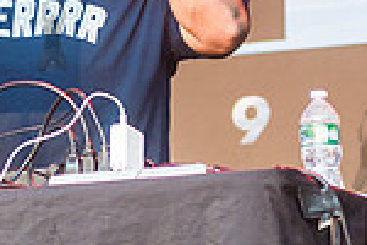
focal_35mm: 310
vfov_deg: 4.4
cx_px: 51
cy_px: 28
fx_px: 3160
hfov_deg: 6.6
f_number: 4
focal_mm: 80
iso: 1000
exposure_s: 1/320
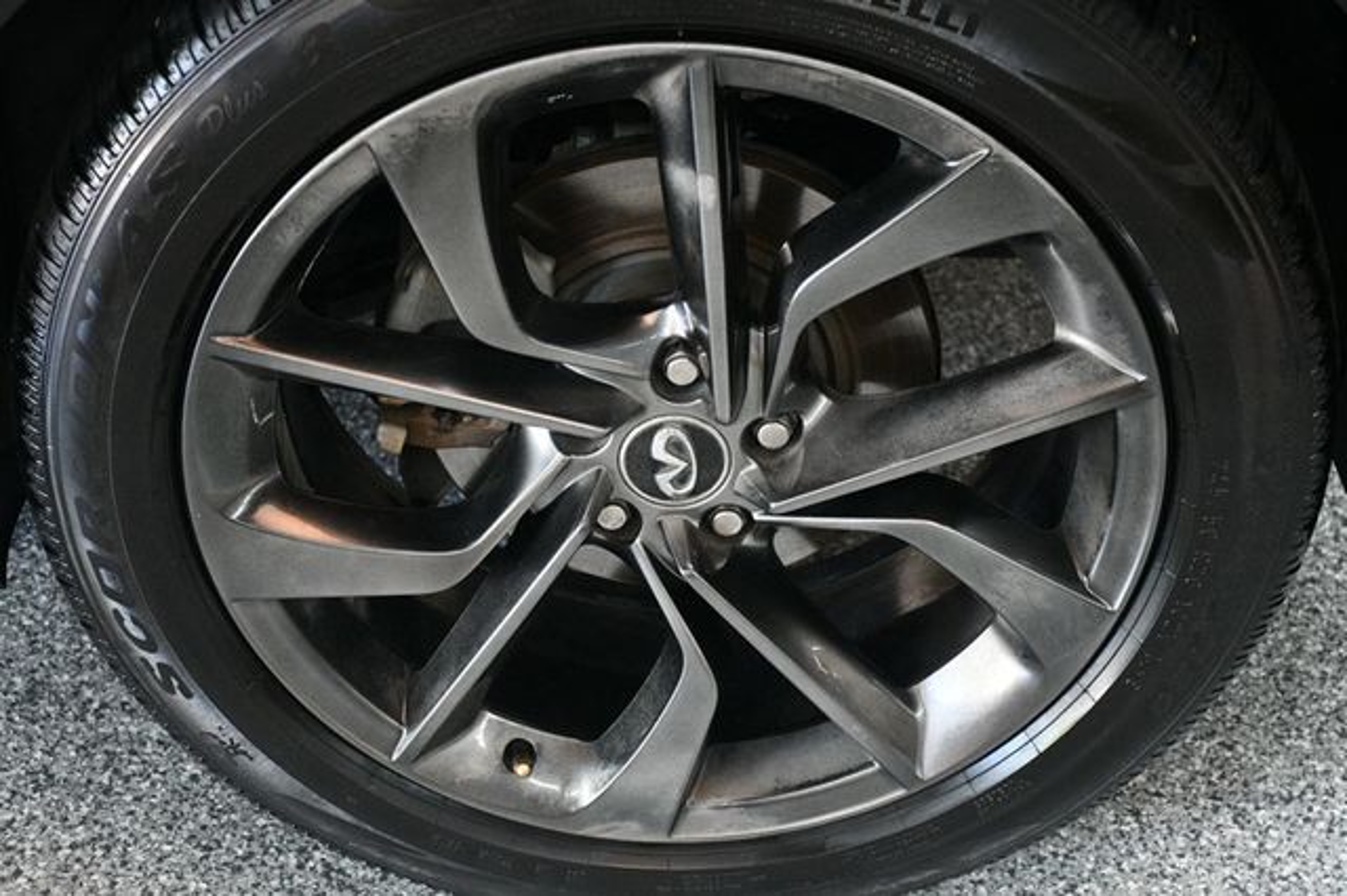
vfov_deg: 21.5
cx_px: 674
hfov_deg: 31.9
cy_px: 448
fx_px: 2356
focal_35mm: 63
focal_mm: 42
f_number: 4.5
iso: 3200
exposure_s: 1/100
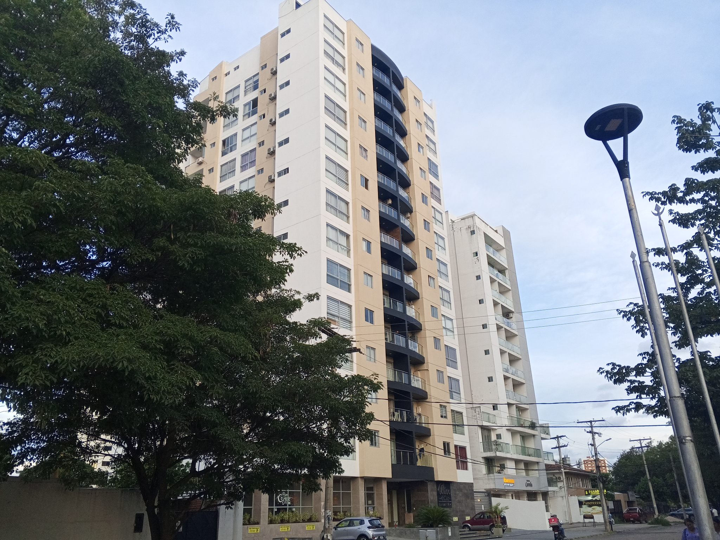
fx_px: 562
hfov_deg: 65.3
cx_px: 360
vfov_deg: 51.4
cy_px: 270
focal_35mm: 27
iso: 109
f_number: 1.6
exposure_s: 1/100
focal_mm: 4.09
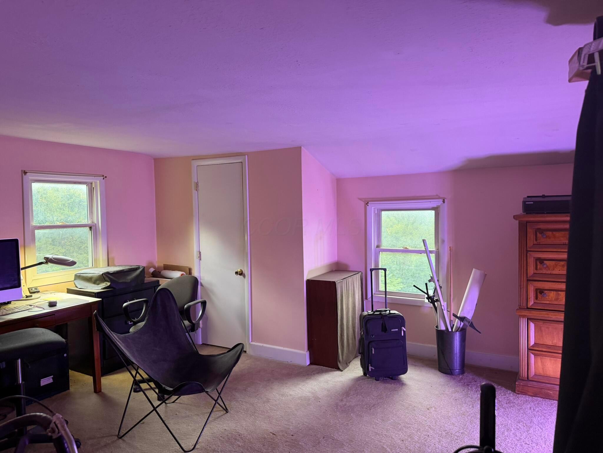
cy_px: 226
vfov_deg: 56.8
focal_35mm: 24
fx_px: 418
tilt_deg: -4.4
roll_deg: +2.1
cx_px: 302
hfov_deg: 71.6
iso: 400
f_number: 1.78
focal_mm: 6.76
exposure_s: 1/60
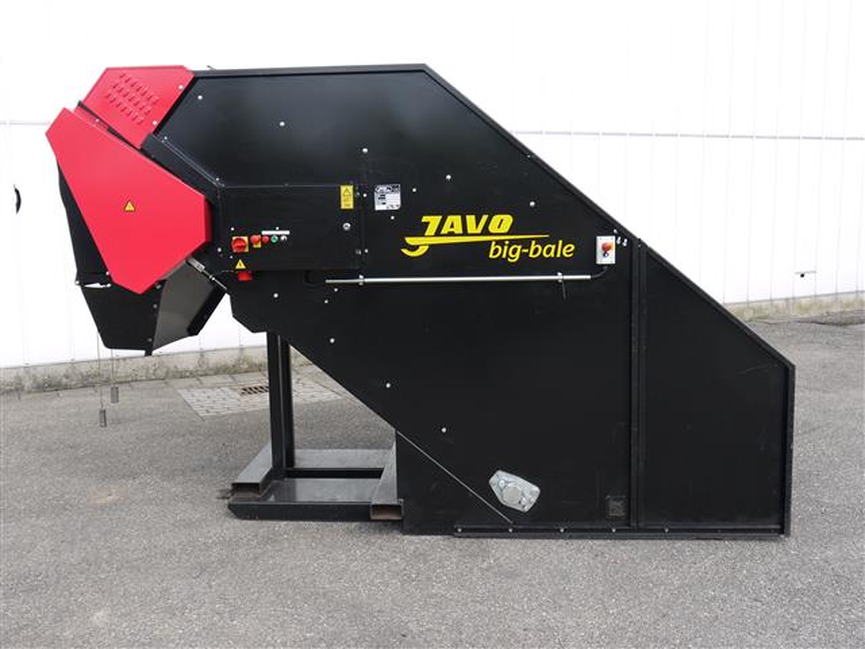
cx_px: 432
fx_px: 900
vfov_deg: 39.7
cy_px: 324
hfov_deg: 51.4
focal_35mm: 36
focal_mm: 18
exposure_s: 1/200
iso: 100
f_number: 6.3
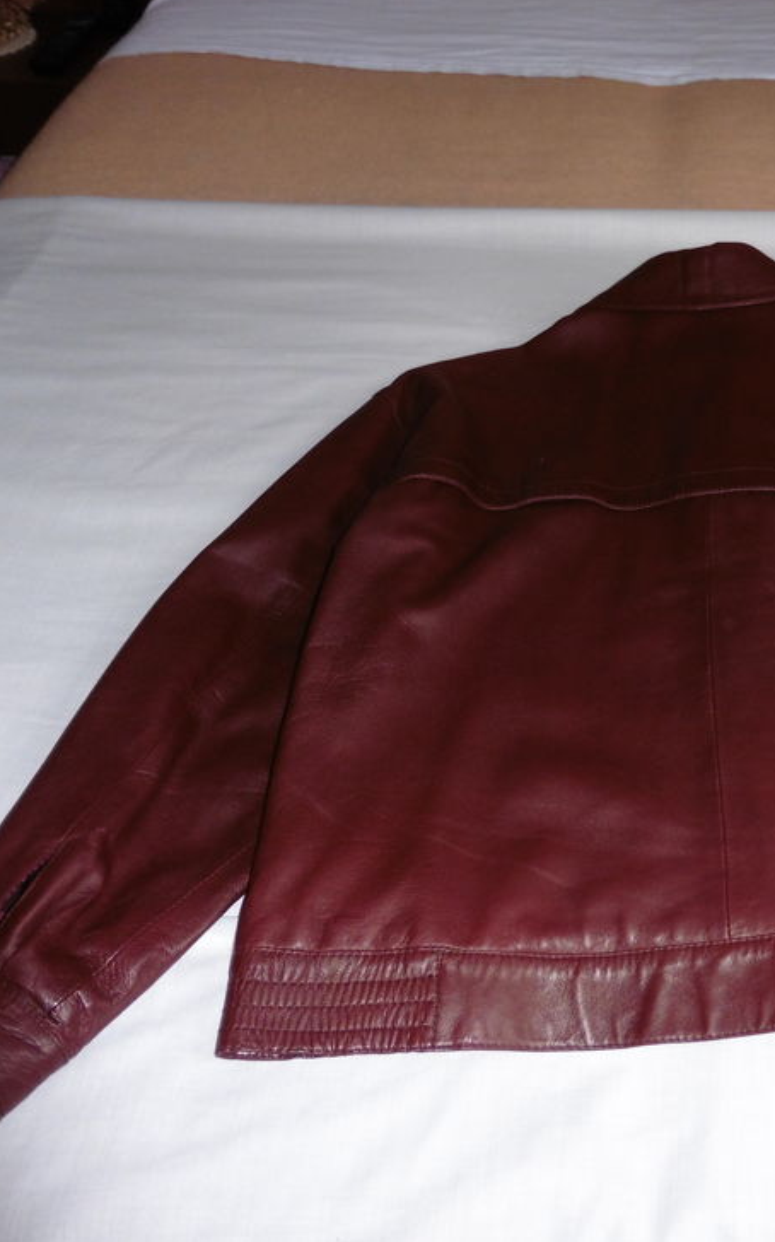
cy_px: 606
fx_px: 1183
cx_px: 712
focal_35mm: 35
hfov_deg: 34.1
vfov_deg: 55.3
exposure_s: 1/60
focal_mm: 4.3
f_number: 3.3
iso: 200
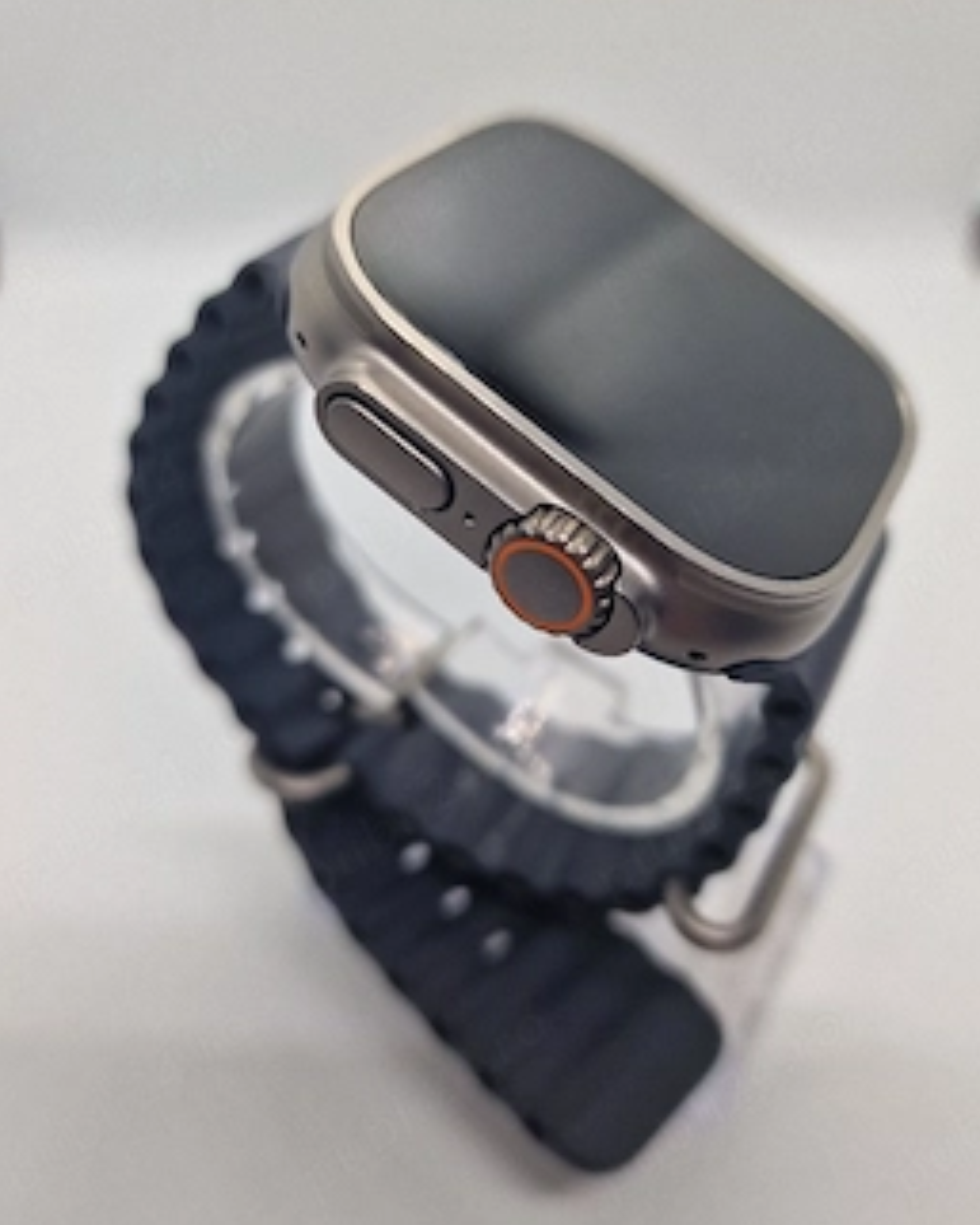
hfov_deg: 51.6
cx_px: 500
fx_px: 1015
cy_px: 553
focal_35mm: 28
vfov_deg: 62.1
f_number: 1.8
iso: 50
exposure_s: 1/182
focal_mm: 6.4
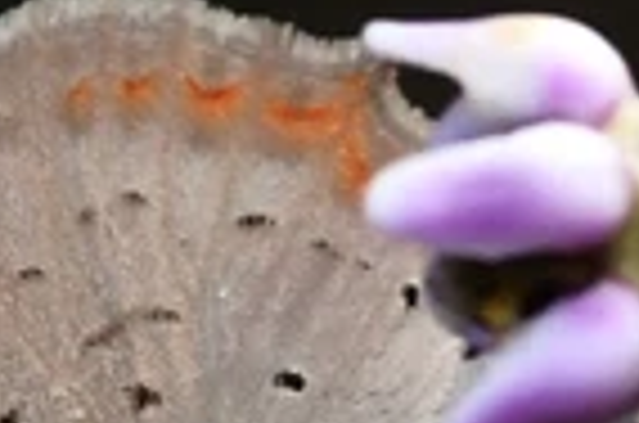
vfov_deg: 1.9
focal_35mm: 710
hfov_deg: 2.9
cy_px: 194
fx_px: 12574
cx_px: 369
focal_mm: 105
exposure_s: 1/500
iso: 400
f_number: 5.6
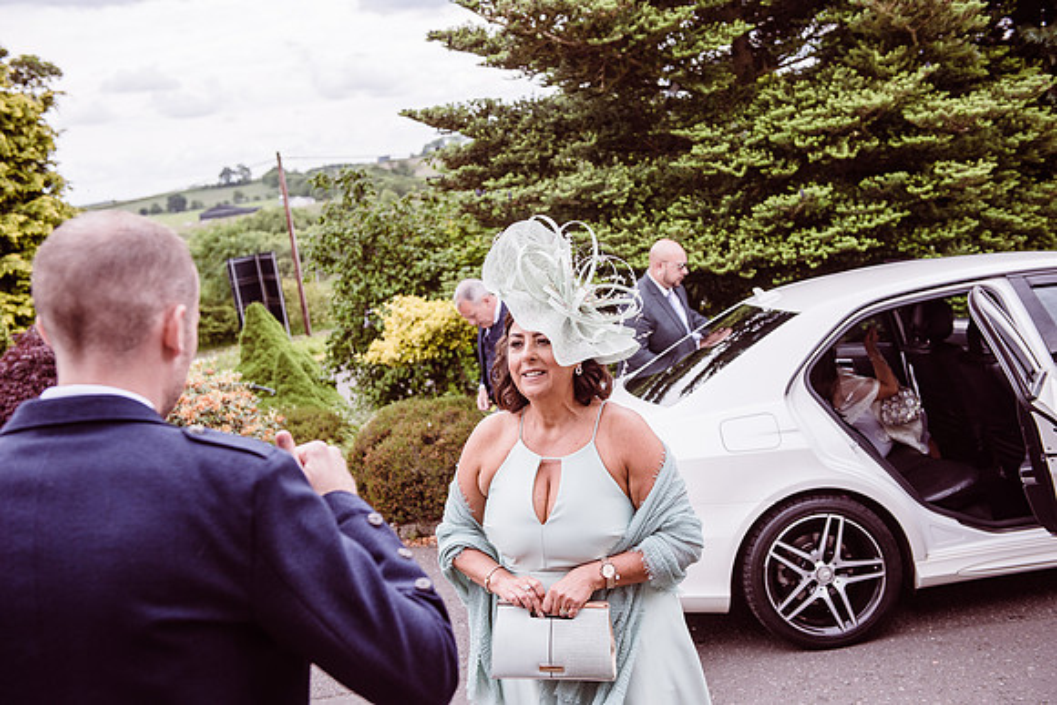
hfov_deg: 46.4
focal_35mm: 42
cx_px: 528
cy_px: 352
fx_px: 1233
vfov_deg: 31.9
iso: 200
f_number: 4.5
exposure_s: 1/800
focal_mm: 42
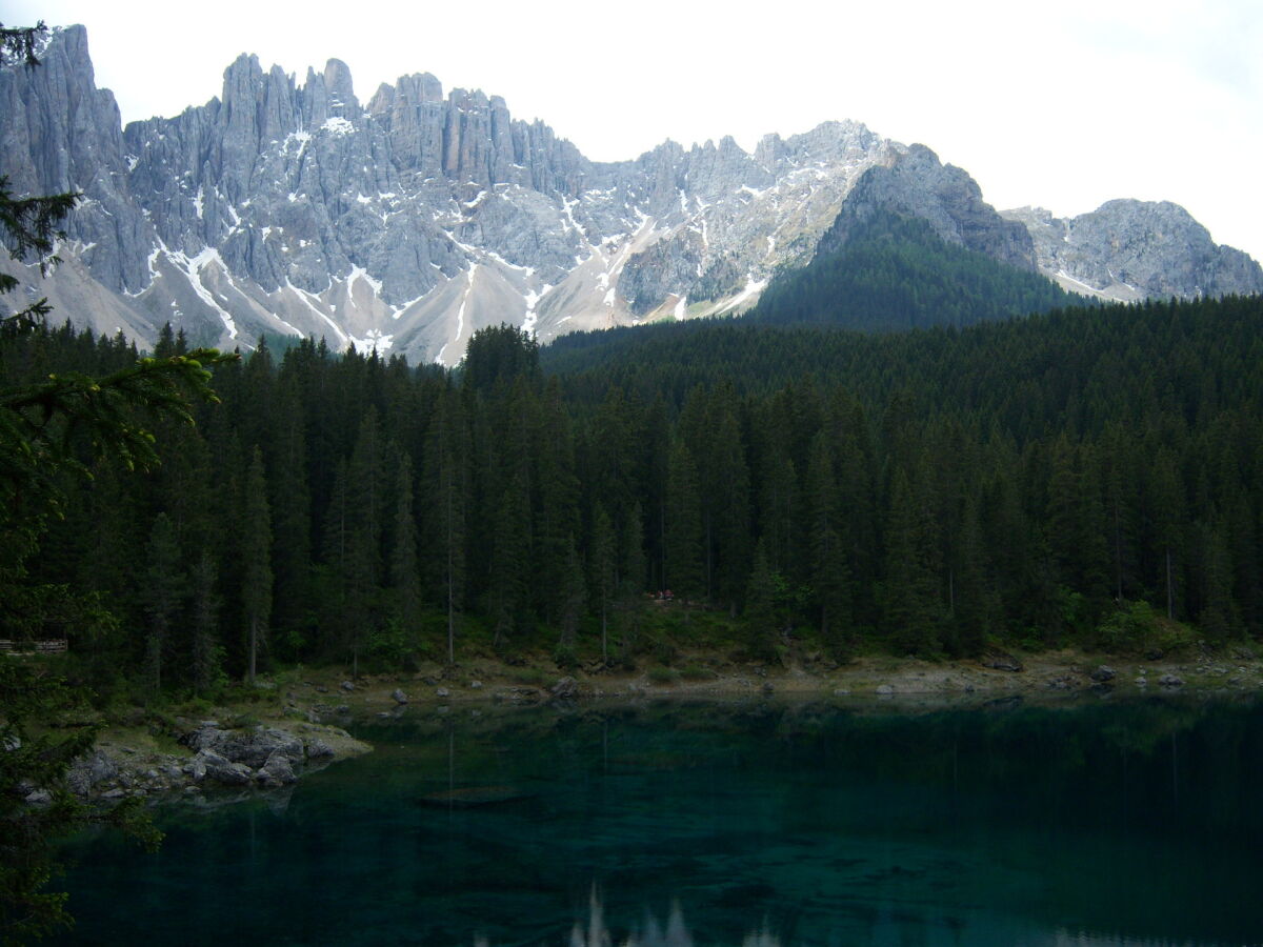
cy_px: 474
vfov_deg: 39.7
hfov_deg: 51.4
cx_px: 632
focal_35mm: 36
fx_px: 1313
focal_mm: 7.5
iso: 80
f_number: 2.8
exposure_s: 1/800
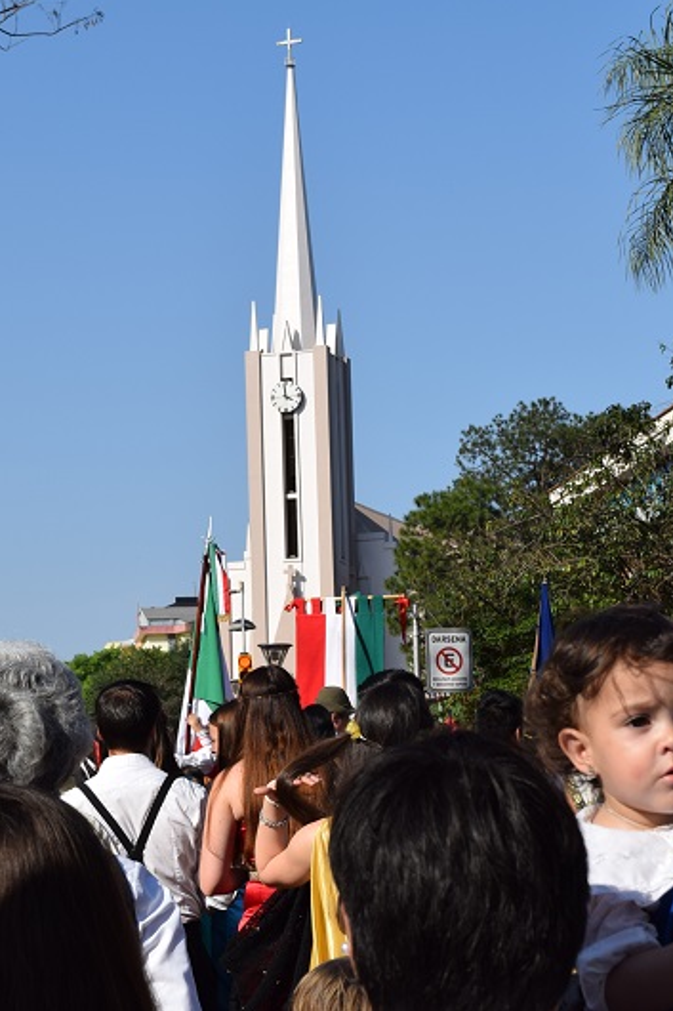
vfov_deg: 23.7
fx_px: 2413
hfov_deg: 15.9
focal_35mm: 86
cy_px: 505
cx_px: 364
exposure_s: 1/400
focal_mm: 38
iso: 200
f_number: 10
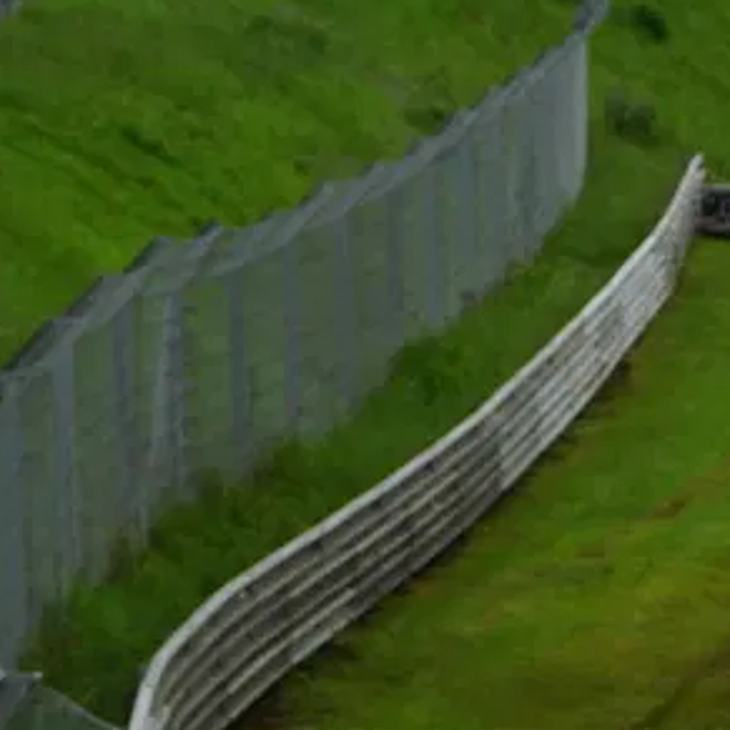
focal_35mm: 315
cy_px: 187
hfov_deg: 5.4
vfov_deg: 5.6
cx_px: 1447
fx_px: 7516
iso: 100
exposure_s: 1/80
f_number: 6.3
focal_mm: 40
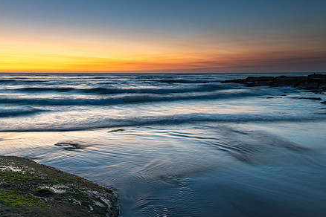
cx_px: 137
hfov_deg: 56.9
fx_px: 299
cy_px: 95
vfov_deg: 39.9
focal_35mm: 33
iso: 200
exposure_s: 1.3
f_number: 6.3
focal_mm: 24
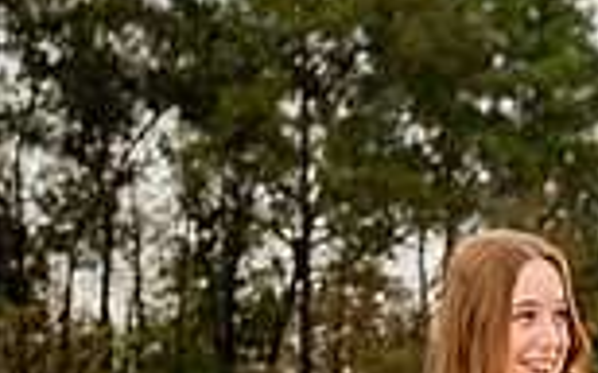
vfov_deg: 8.1
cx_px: 505
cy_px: 824
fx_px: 2475
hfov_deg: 13.7
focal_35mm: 152
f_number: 4.5
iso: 200
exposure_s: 1/250
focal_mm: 51
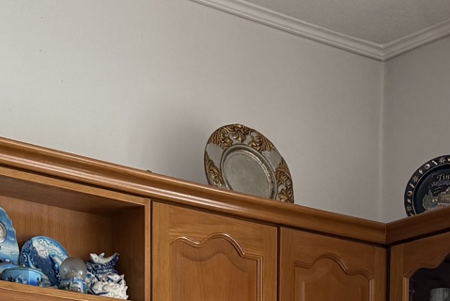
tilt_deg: -0.9
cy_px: 576
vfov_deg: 12.3
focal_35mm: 100
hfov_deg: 20.4
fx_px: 1251
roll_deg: +0.0
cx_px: 205
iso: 200
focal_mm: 6.76
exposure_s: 1/214
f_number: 1.78
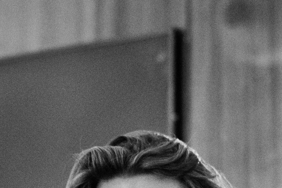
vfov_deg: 8.2
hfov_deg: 12.3
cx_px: -77
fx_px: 1269
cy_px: 327
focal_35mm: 162
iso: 3200
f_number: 2
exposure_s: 1/200
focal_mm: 35
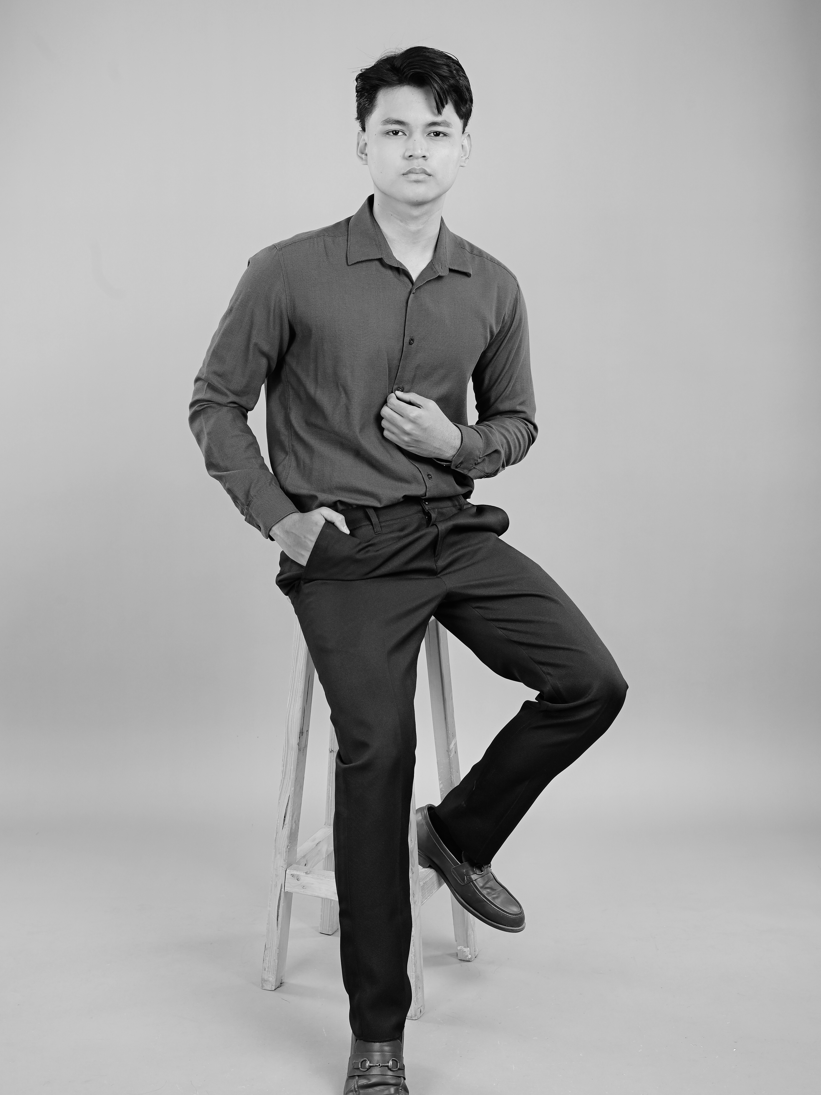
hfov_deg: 26.6
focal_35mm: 55
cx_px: 408
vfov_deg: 34.9
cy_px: 561
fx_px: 1739
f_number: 7.1
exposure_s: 1/125
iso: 250
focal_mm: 50
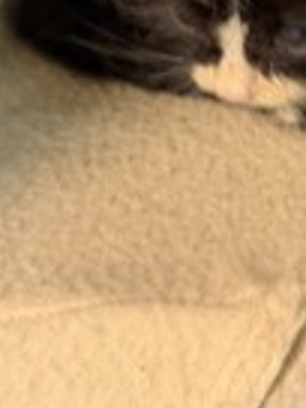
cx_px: 356
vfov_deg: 24.2
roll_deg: -4.0
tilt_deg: -22.6
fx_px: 872
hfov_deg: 18.9
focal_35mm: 74
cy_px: -63
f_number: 1.78
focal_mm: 6.76
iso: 800
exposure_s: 1/40
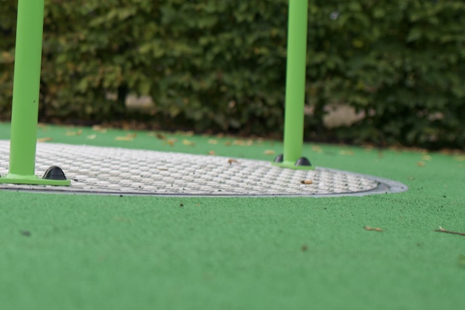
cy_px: 30
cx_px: -127
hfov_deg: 17.8
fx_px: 1395
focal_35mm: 108
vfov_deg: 12.6
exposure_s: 1/250
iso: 100
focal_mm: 35
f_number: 2.2
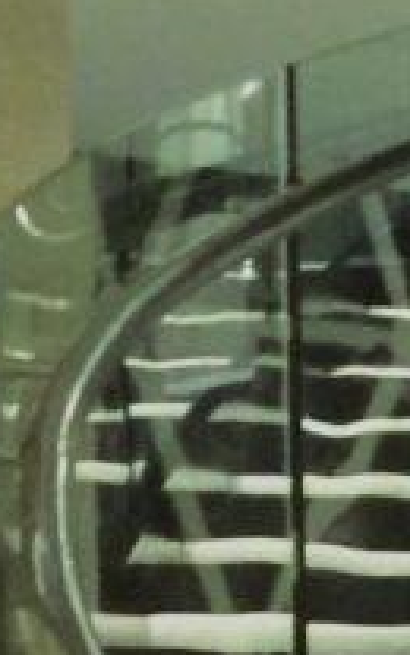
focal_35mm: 202
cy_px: 1327
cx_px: 1019
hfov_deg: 6.2
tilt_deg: -7.7
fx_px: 3611
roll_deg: -1.7
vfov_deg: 9.6
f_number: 2.2
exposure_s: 1/33
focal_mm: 4.15
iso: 320
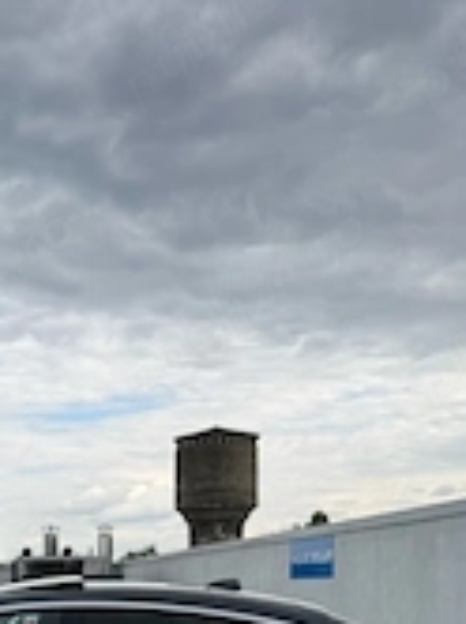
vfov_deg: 30.6
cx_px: 26
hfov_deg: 24.3
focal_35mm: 58
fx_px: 1044
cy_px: 643
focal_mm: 6.76
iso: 80
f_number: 1.78
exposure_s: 1/2299
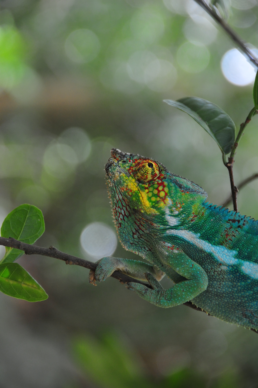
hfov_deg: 6.1
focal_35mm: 225
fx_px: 2425
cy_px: 194
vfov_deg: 9.2
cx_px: 129
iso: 800
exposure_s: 1/40
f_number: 5.6
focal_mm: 150
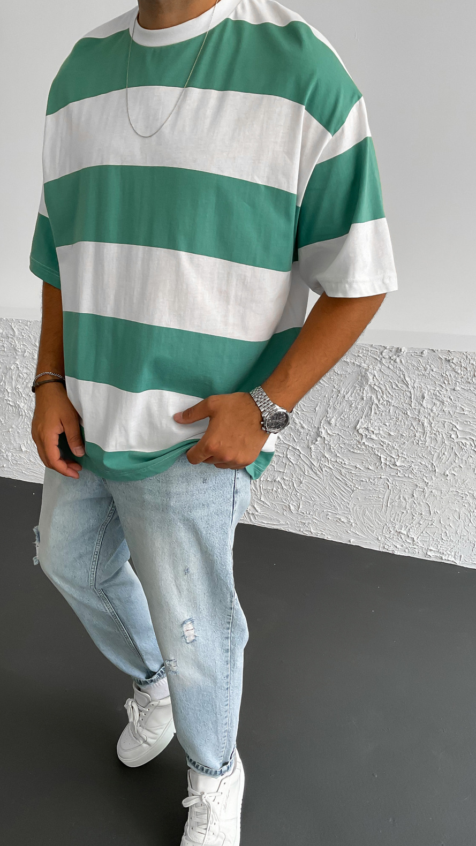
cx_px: 165
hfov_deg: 36.4
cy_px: 424
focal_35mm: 32
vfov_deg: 61.0
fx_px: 718
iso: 50
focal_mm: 3
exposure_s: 1/120
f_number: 1.8
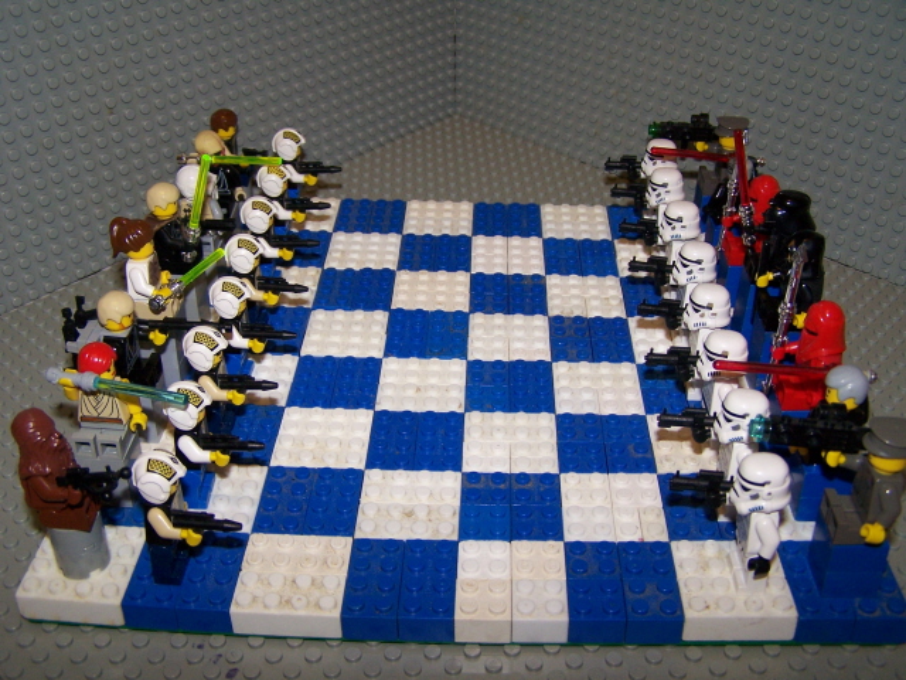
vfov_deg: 37.7
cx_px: 453
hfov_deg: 49.0
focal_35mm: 38
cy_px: 340
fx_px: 995
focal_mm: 6.3
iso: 140
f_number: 2.8
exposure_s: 1/60
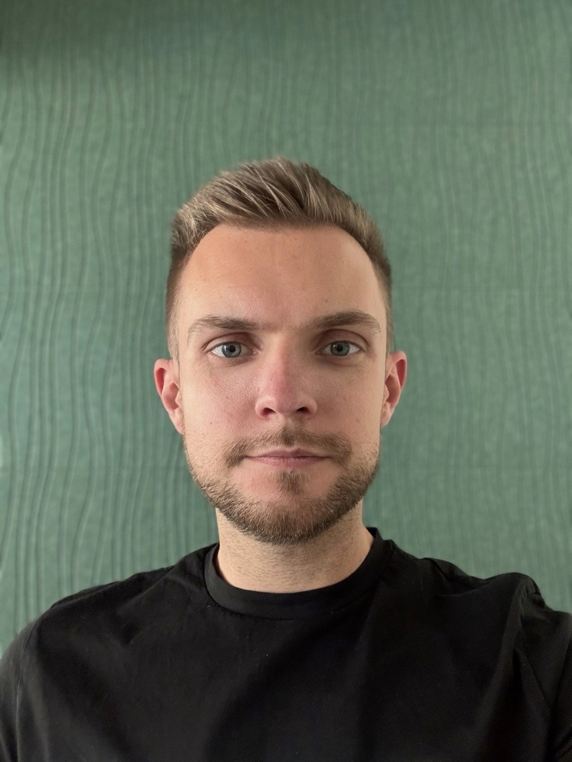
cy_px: 381
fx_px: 661
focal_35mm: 30
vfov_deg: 60.0
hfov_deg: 46.8
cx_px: 286
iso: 320
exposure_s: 1/50
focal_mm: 2.69
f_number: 1.9
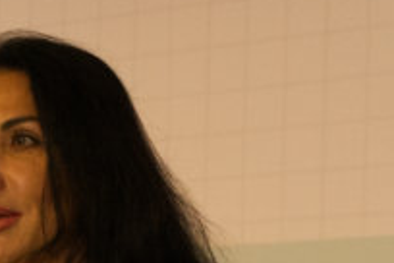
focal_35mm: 206
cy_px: 452
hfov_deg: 9.7
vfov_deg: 6.5
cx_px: -207
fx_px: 2254
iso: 4000
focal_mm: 35
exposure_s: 1/80
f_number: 5.6
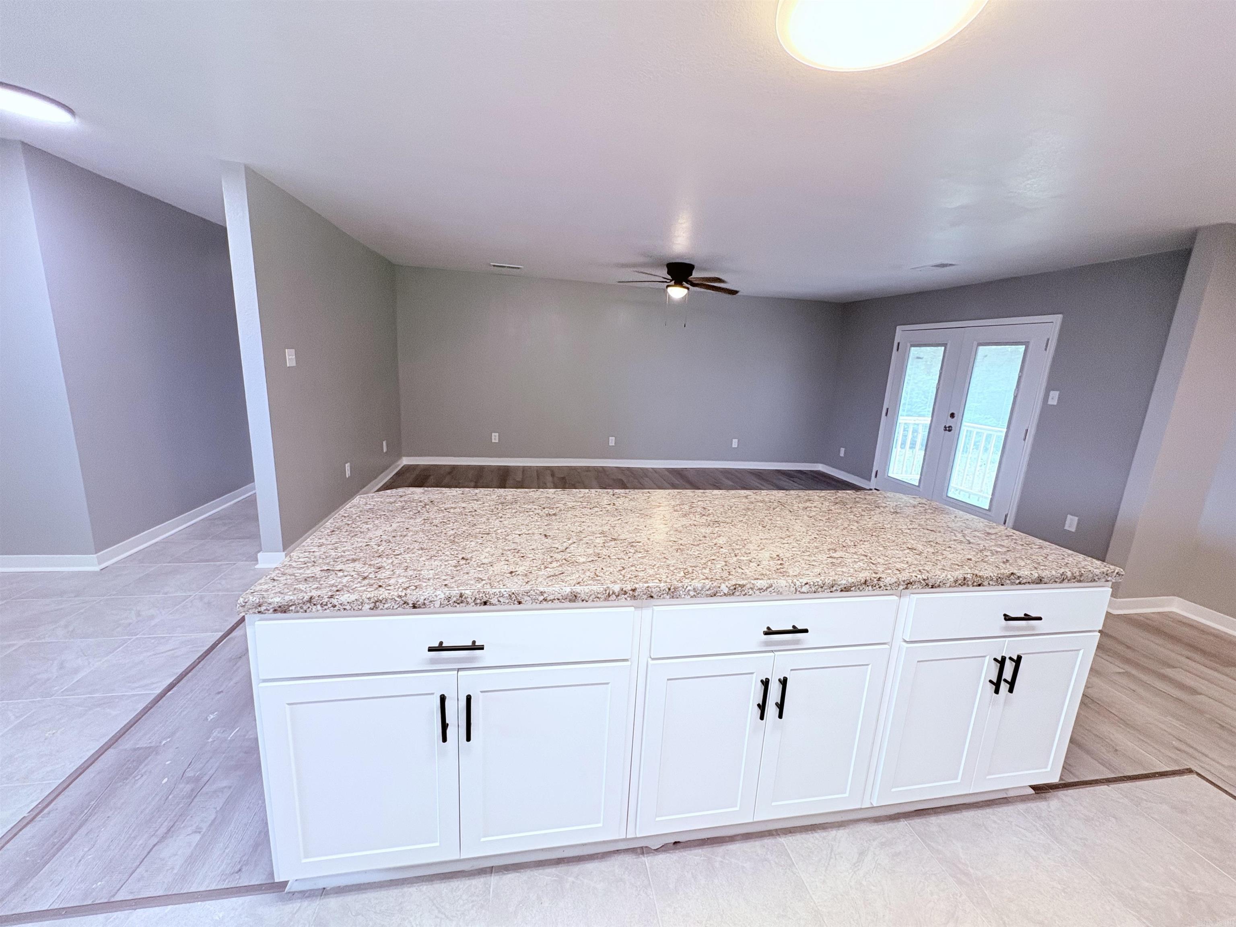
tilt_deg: -11.2
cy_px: 464
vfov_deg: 85.7
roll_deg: -2.8
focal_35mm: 14
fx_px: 500
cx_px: 618
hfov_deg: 102.1
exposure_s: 1/120
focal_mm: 2.22
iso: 200
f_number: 2.2
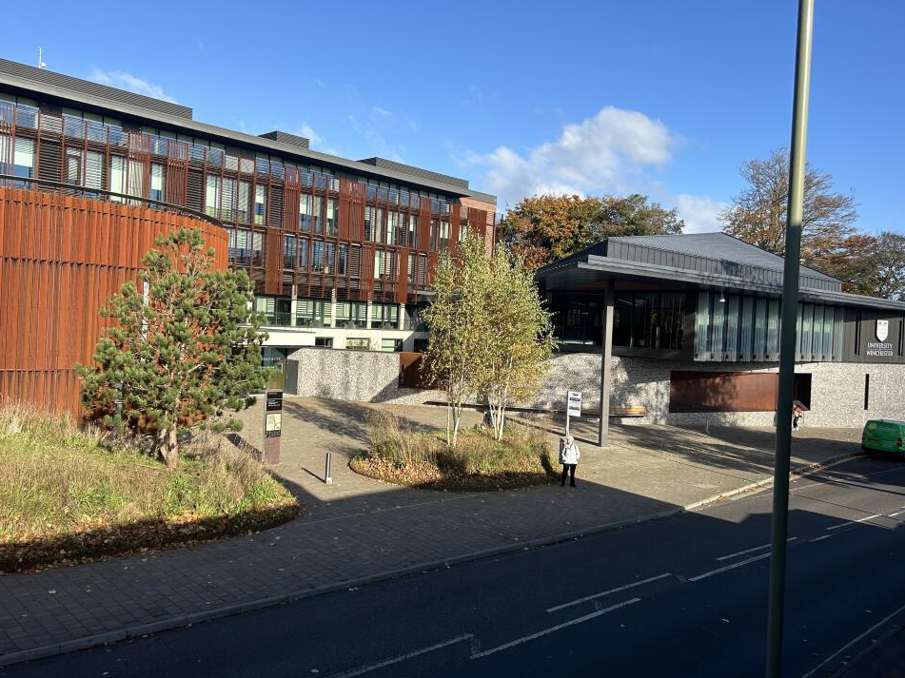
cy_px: 326
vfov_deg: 49.7
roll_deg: -1.6
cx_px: 422
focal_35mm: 28
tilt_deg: -0.1
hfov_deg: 63.4
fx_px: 732
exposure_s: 1/2841
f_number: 1.5
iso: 50
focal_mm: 5.7
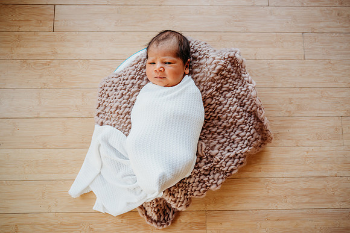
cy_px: 116
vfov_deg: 38.0
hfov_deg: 54.5
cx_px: 187
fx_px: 339
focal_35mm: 35
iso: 500
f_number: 3.5
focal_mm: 32
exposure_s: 1/250
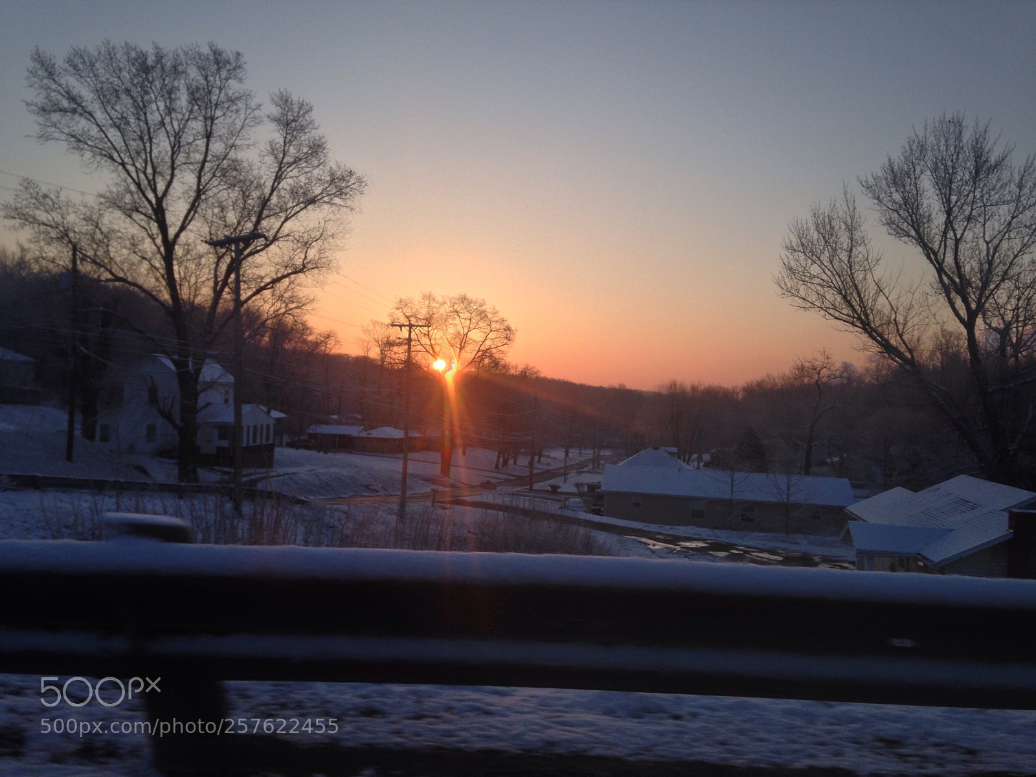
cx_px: 518
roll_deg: -1.0
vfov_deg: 42.9
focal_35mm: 33
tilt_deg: +1.2
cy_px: 388
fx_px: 988
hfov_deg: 55.4
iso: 50
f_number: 2.4
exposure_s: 1/516
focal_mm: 4.12
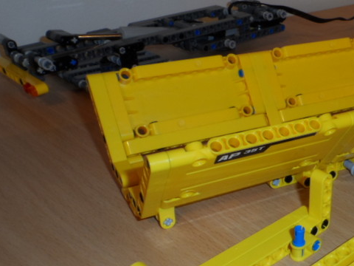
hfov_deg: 39.6
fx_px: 460
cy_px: 190
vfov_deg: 31.8
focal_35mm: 45
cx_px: 305
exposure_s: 1/1.43
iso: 100
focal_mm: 4
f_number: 7.2
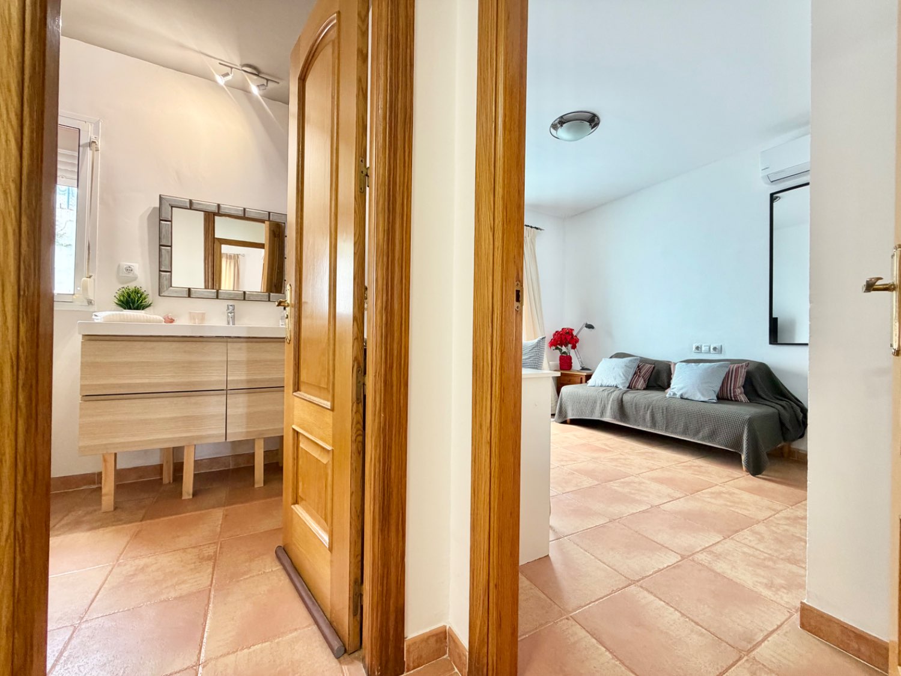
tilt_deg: +0.7
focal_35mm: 14
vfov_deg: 85.7
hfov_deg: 102.1
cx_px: 450
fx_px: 364
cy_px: 338
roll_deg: -1.2
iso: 200
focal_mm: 2.22
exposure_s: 1/50
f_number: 2.2
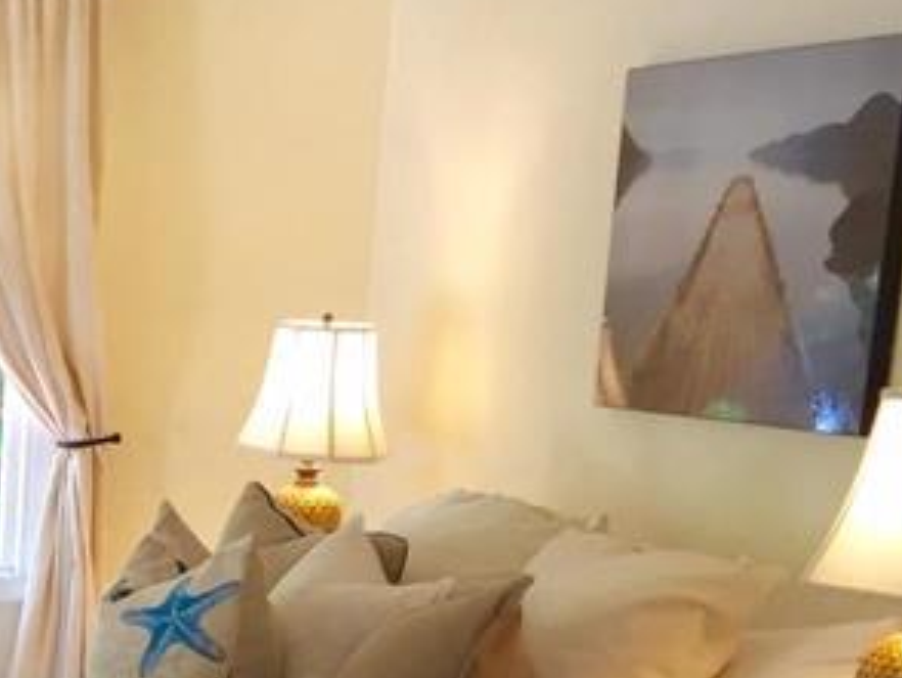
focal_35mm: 101
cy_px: 948
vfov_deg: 13.9
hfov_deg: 17.2
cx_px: -522
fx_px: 2634
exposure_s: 1/30
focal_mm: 4.15
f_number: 2.2
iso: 80
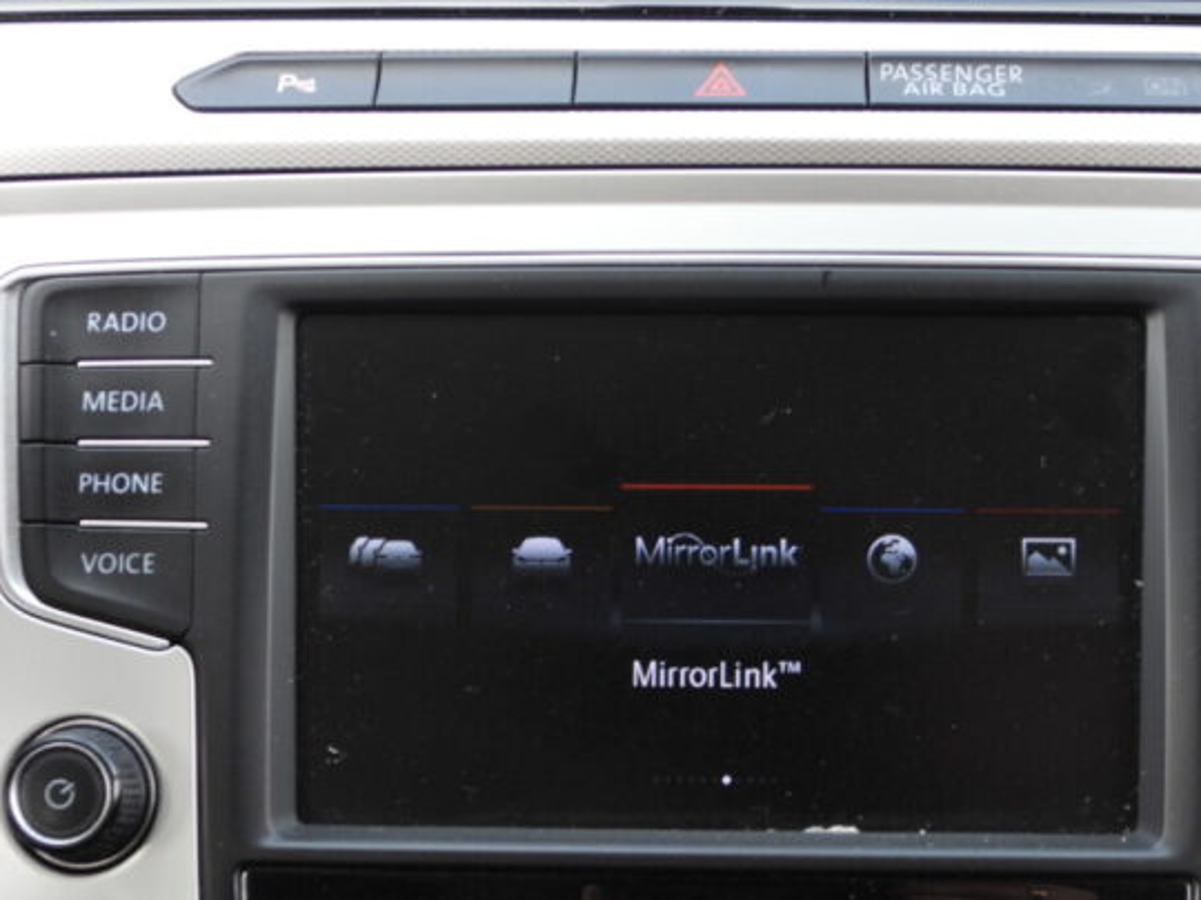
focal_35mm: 58
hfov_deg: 33.2
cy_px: 564
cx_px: 676
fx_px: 2012
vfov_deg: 25.2
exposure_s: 1/60
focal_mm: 7.9
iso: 100
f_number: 3.2
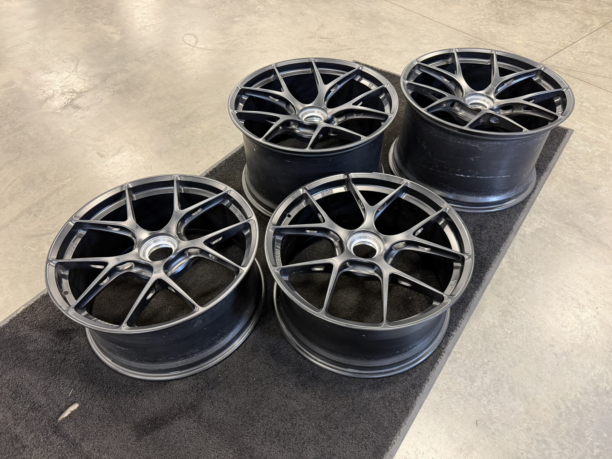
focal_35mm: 24
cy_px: 230
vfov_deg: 56.8
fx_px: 424
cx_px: 306
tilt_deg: -49.0
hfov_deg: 71.6
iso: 400
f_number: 1.78
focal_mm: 6.76
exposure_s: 1/60
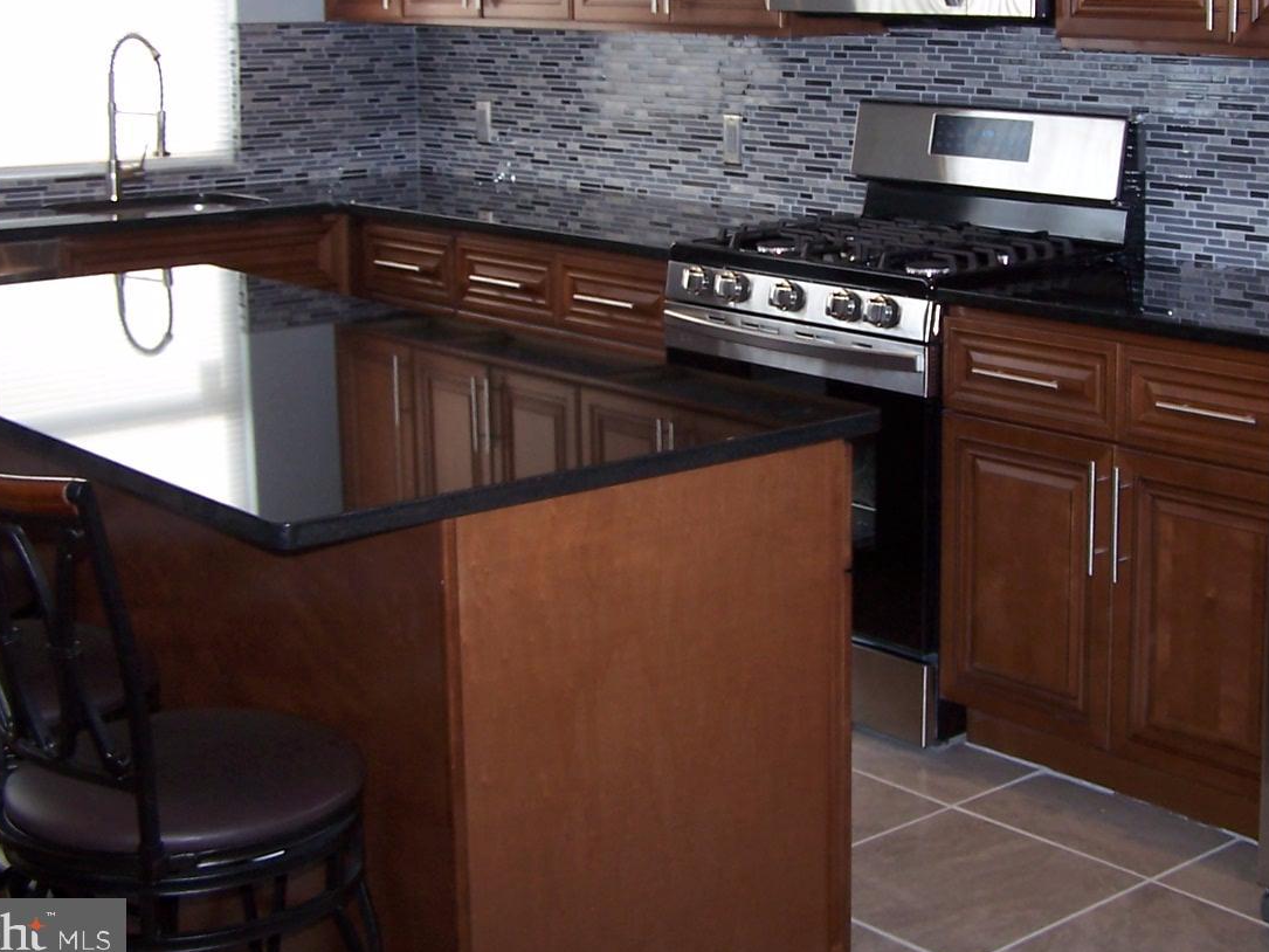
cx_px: 858
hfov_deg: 32.9
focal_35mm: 58
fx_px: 2126
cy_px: 249
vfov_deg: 25.0
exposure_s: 1/60
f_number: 2.8
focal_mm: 6.3
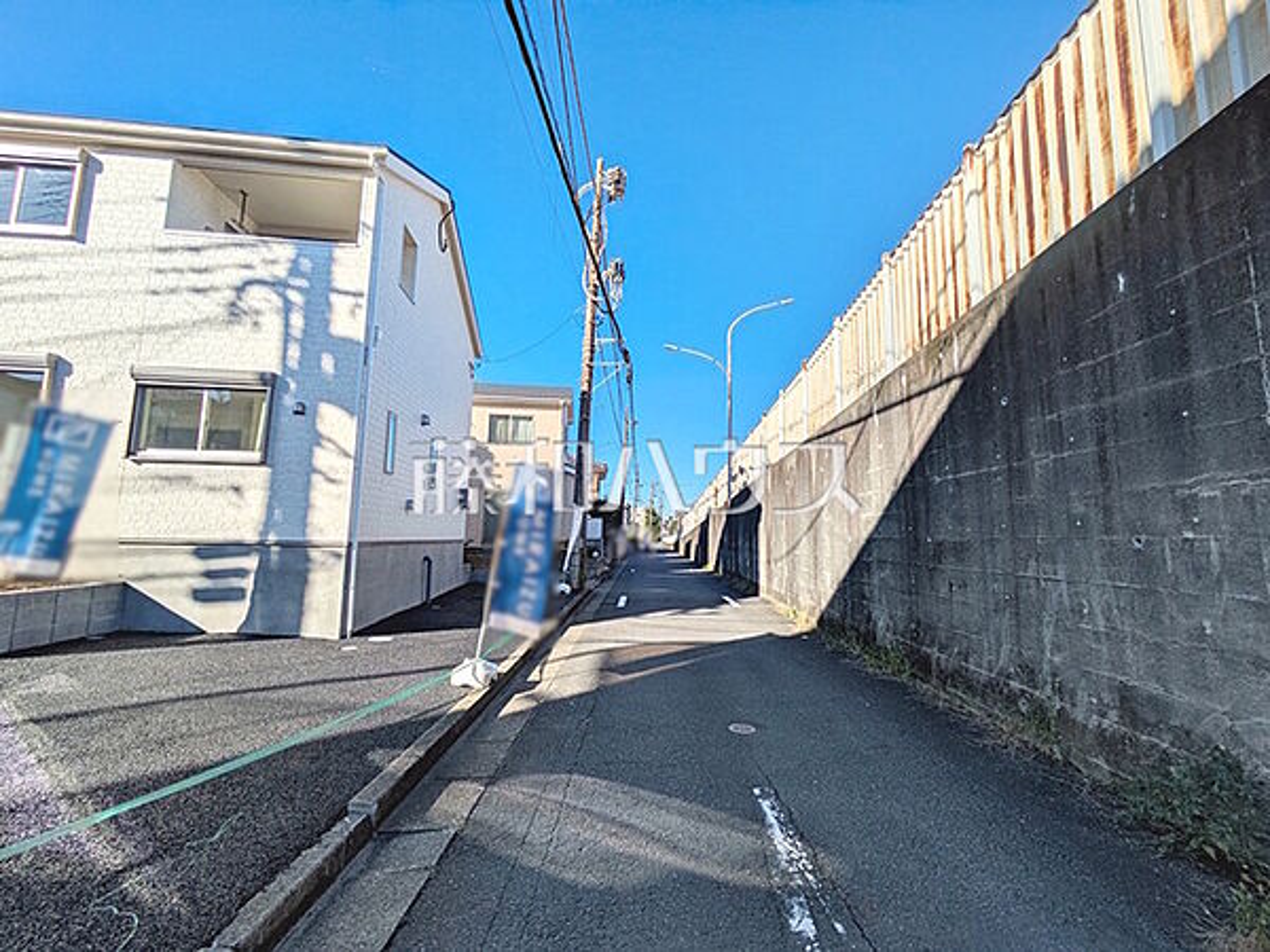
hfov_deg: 102.1
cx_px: 635
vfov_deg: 85.7
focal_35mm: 14
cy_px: 476
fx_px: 514
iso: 47
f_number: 2.2
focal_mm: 1.83
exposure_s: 1/1965
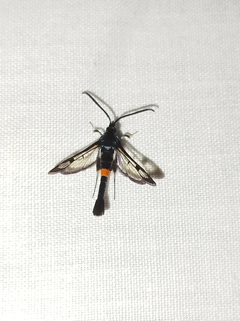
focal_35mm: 72
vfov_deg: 27.0
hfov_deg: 20.4
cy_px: 160
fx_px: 666
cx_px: 120
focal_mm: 5.31
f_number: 1.7
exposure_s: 1/50
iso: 160
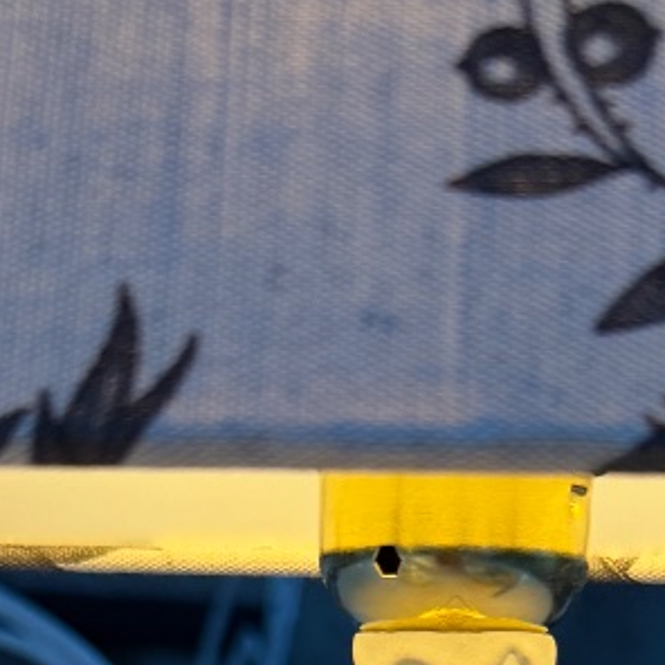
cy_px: 1260
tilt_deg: -20.0
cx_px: 411
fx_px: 1869
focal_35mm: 86
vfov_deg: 16.3
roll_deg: +0.0
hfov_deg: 20.1
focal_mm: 6.76
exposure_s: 1/76
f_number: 1.78
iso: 200
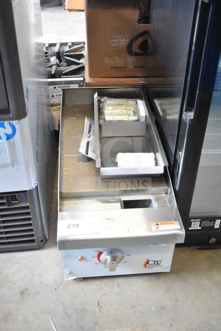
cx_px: 110
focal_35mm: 39
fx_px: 359
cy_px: 166
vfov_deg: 49.5
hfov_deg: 34.2
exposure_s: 1/50
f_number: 4
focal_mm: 26
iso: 1600
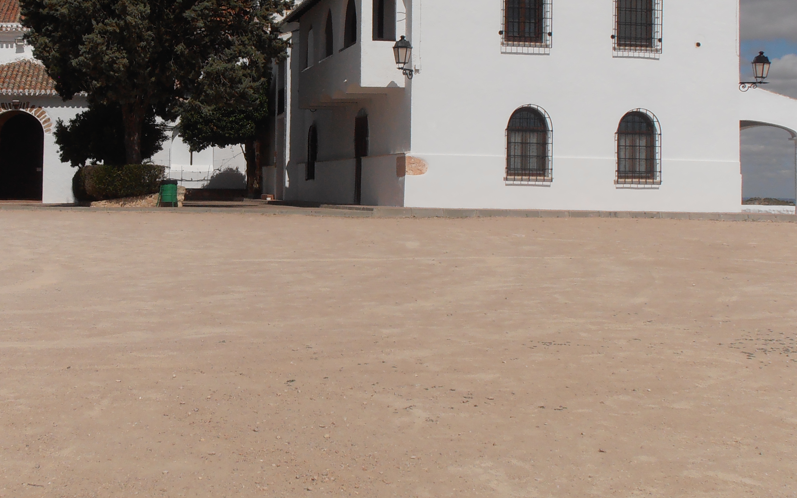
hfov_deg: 34.8
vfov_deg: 22.2
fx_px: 1260
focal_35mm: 58
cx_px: 270
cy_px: 146
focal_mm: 6.61
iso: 80
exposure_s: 1/1000
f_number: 9.9
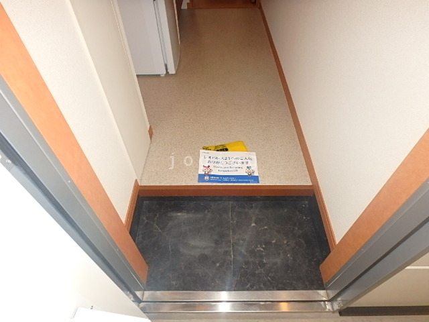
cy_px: 161
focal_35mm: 21
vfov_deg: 63.4
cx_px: 214
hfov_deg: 79.0
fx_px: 260
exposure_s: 1/30
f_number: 3.5
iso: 400
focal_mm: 3.7
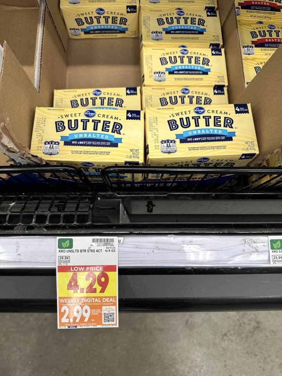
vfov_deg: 71.6
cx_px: 141
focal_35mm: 24
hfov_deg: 56.8
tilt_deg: -71.7
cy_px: 188
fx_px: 261
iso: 125
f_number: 1.78
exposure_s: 1/120
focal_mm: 6.86
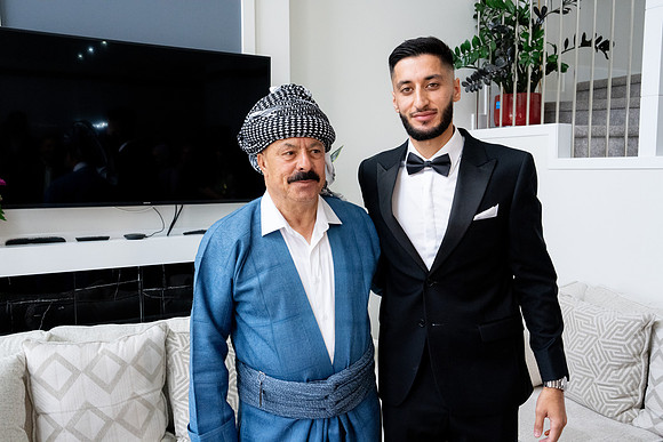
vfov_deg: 38.9
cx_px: 332
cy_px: 221
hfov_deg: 55.8
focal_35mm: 34
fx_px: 626
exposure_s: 1/160
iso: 6400
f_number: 9
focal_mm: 34
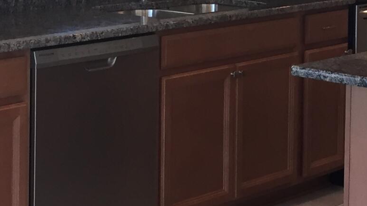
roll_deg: -1.7
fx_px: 1197
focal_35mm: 123
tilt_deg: -4.4
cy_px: -52
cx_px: 257
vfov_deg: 9.7
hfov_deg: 17.4
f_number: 2.2
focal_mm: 4.15
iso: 32
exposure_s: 1/30
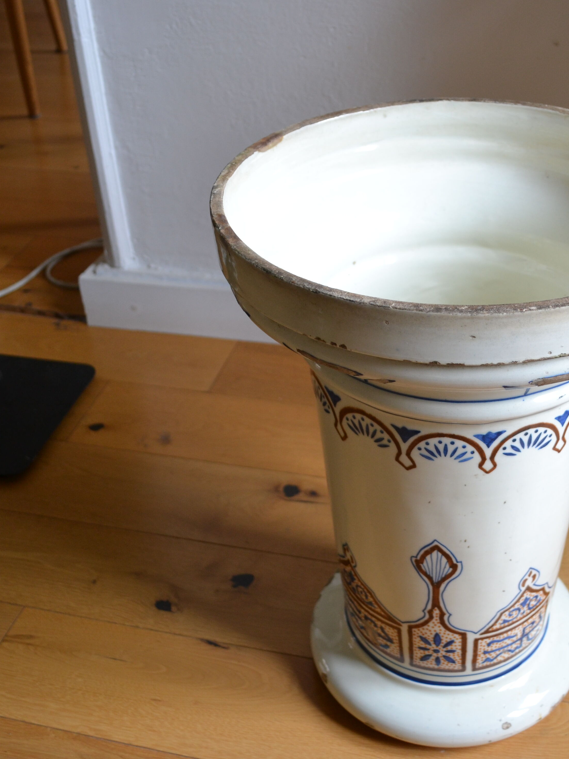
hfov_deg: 31.9
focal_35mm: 45
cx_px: 383
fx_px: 986
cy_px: 376
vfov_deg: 42.1
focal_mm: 20
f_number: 3.8
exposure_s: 1/50
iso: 400
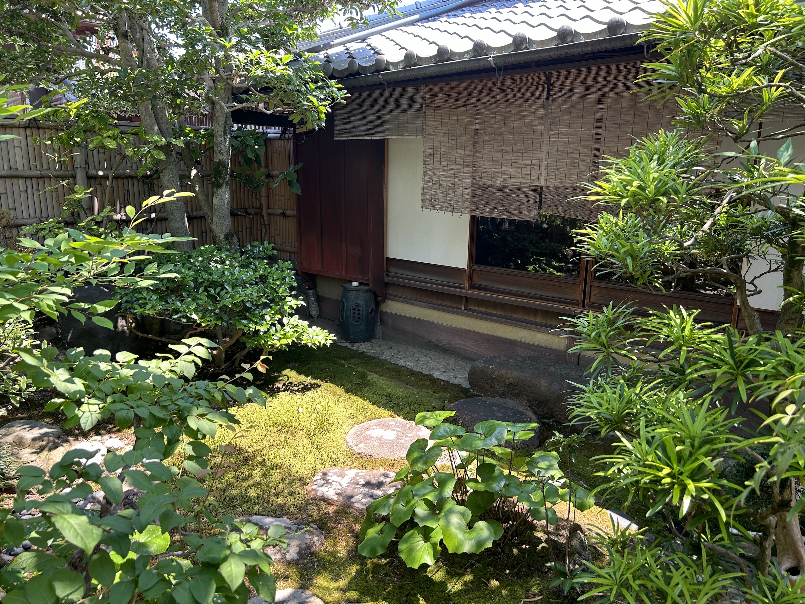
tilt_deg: -12.8
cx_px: 402
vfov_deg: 53.1
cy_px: 302
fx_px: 605
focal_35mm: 26
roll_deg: +0.4
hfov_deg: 67.3
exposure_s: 1/179
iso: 40
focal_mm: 5.7
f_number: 1.5
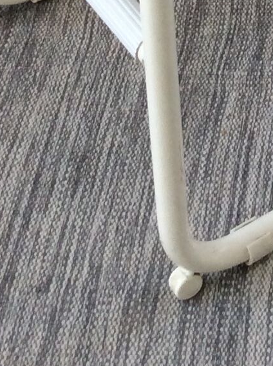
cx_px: 276
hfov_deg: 10.0
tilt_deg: -26.8
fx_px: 1540
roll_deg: +0.9
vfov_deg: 11.8
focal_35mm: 146
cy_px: -418
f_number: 2.4
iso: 32
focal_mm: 3.3
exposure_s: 1/100
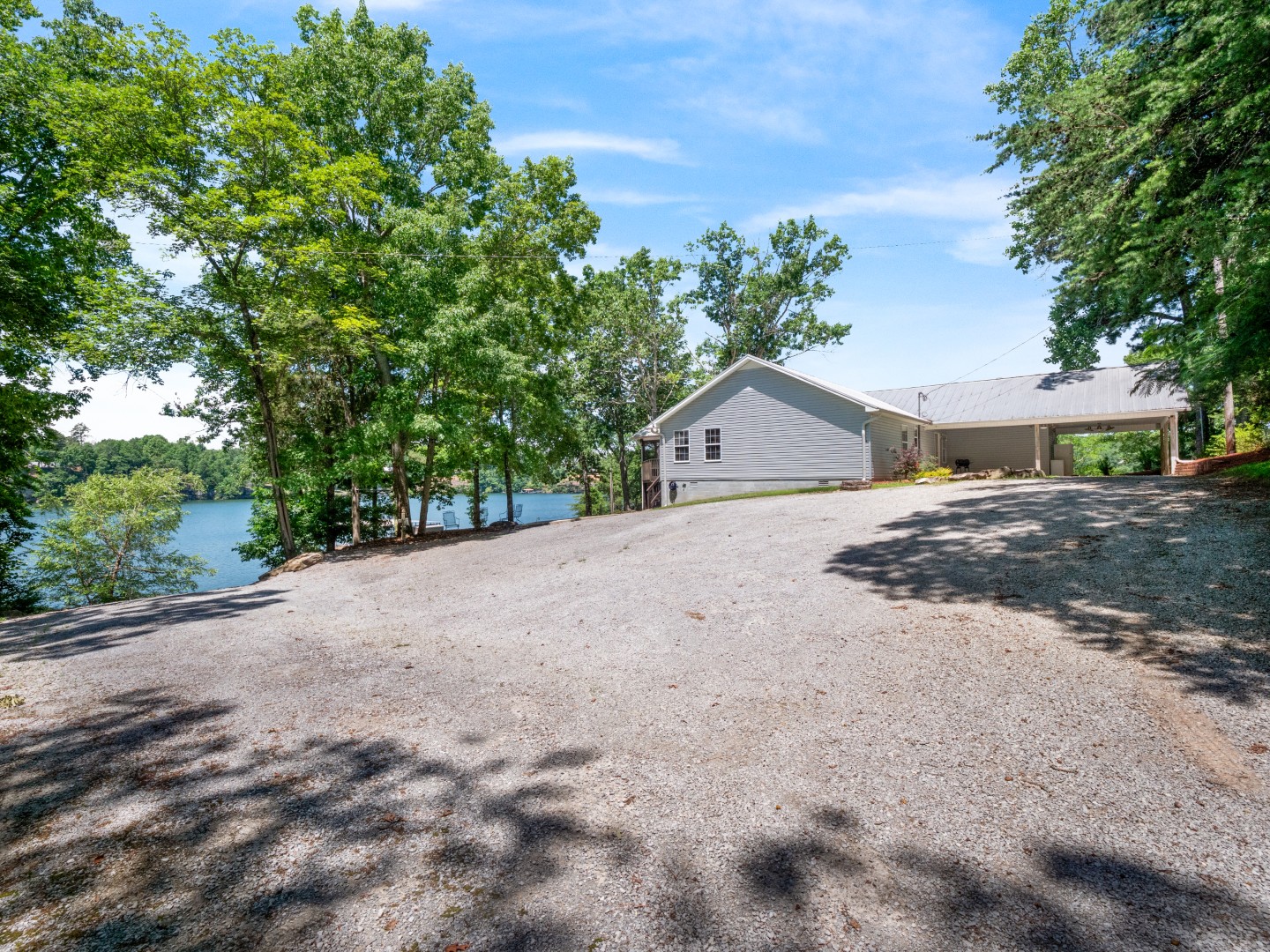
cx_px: 635
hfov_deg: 94.5
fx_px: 587
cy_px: 476
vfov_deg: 78.1
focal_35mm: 16
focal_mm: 8
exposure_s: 1/1000
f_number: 5.6
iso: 400
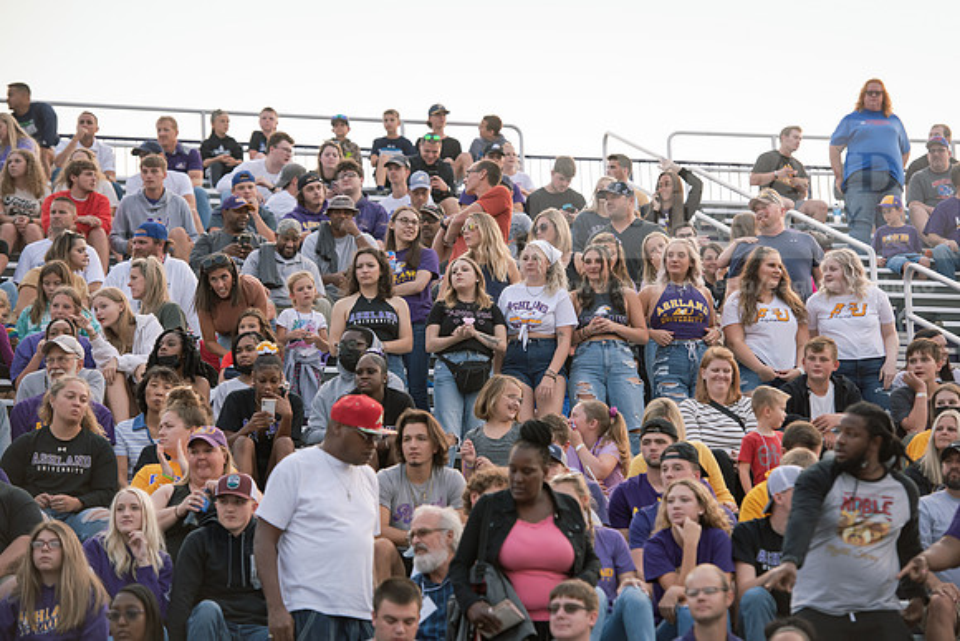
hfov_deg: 14.7
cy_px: 320
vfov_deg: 9.8
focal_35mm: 140
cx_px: 480
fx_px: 3734
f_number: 4
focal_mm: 140
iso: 800
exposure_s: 1/640
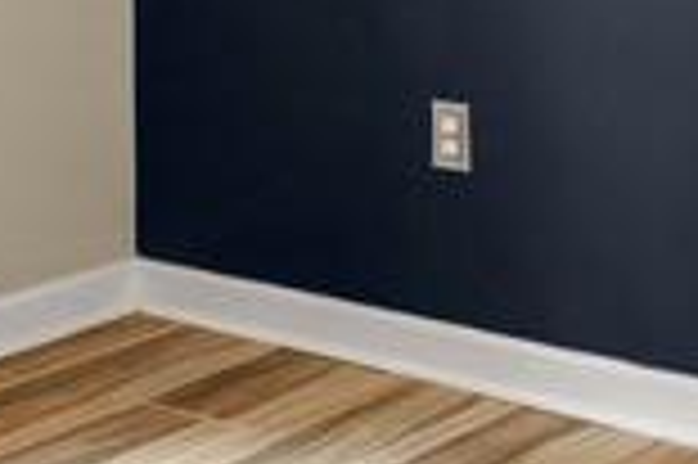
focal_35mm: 106
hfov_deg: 19.1
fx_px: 2053
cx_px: 149
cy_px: -282
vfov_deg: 12.1
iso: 640
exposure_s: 1/125
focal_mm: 16
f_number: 5.6
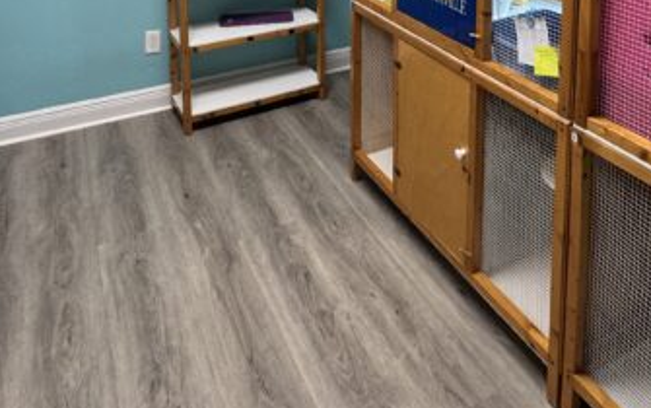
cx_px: 367
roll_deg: +0.4
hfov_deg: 56.5
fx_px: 604
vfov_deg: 30.4
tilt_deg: -6.9
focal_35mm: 34
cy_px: -107
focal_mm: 2.22
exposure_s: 1/60
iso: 160
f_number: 2.2
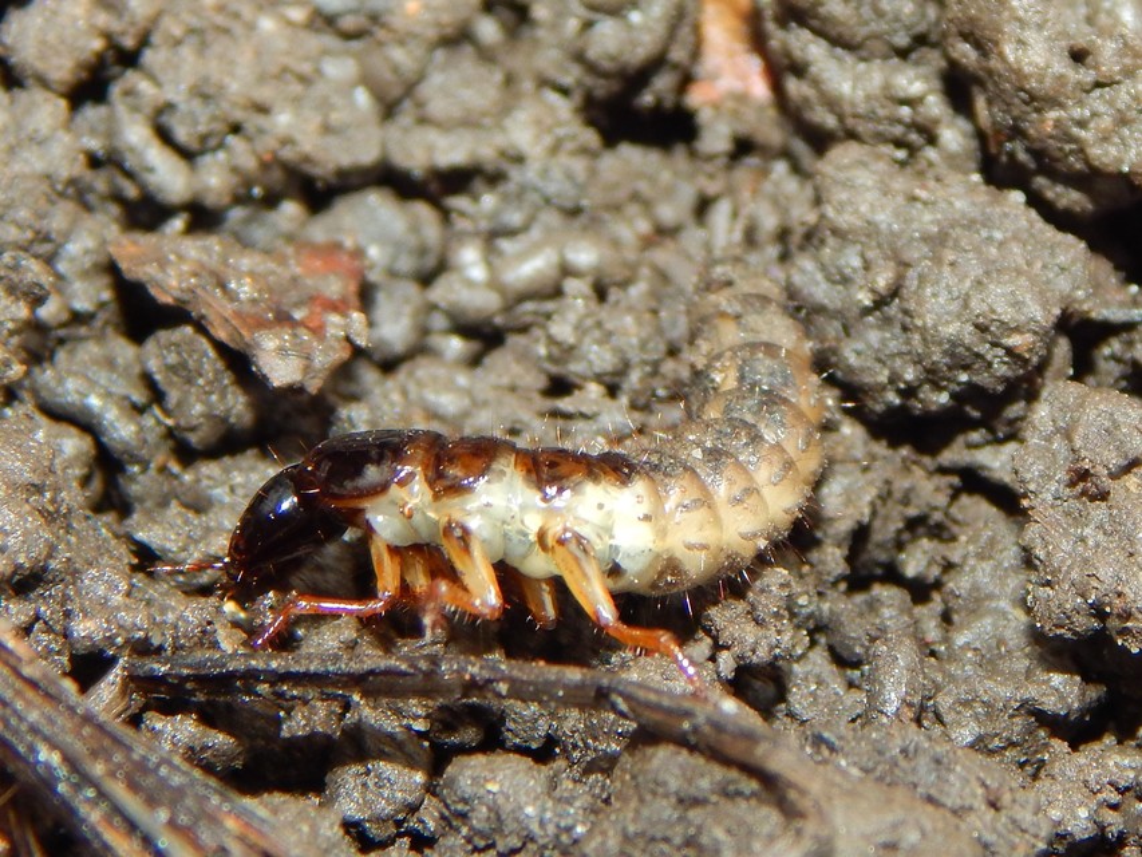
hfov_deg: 26.0
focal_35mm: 75
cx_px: 571
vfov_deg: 19.6
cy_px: 428
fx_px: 2475
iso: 200
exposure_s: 1/30
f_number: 8.4
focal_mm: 13.5
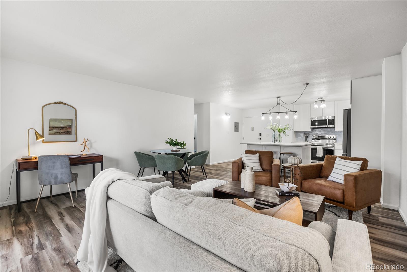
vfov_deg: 73.8
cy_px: 136
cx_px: 204
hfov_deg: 96.7
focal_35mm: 16
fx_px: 181
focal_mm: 16
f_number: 8
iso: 200
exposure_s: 1/1.25
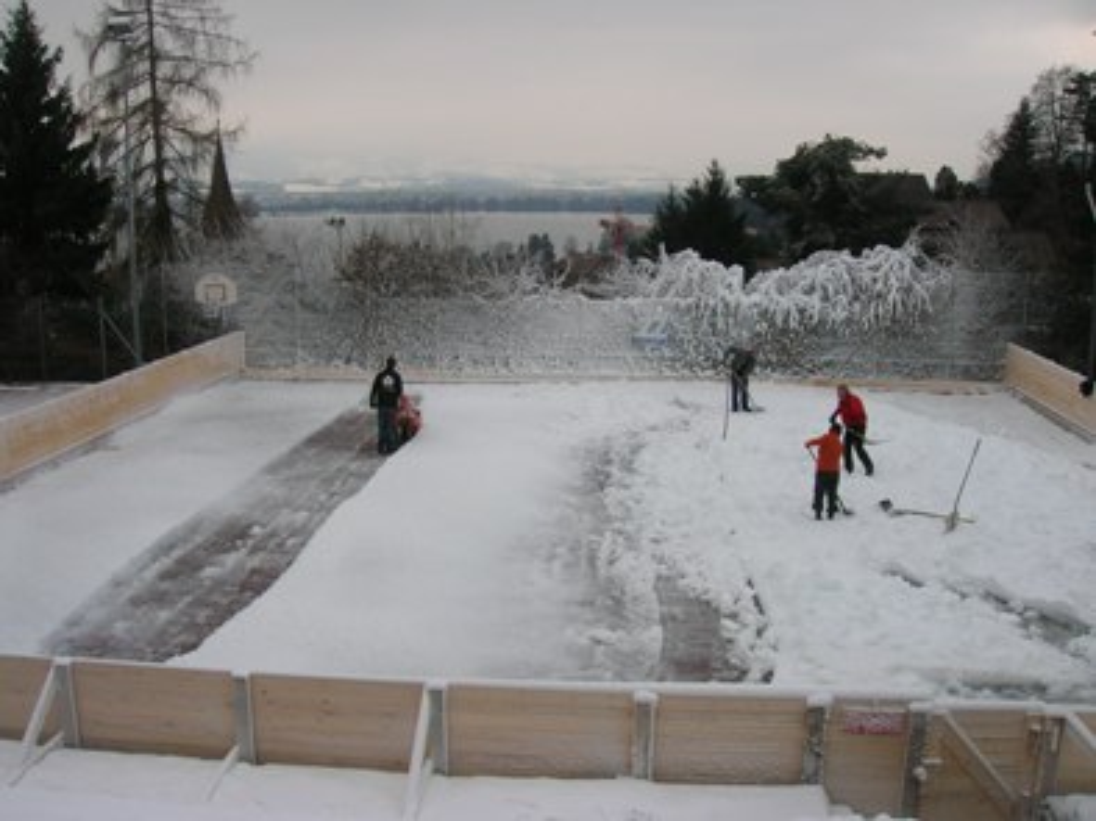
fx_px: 1076
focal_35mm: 34
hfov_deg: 54.0
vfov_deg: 41.8
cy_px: 410
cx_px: 548
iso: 50
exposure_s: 1/85.5
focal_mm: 5.7
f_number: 4.9
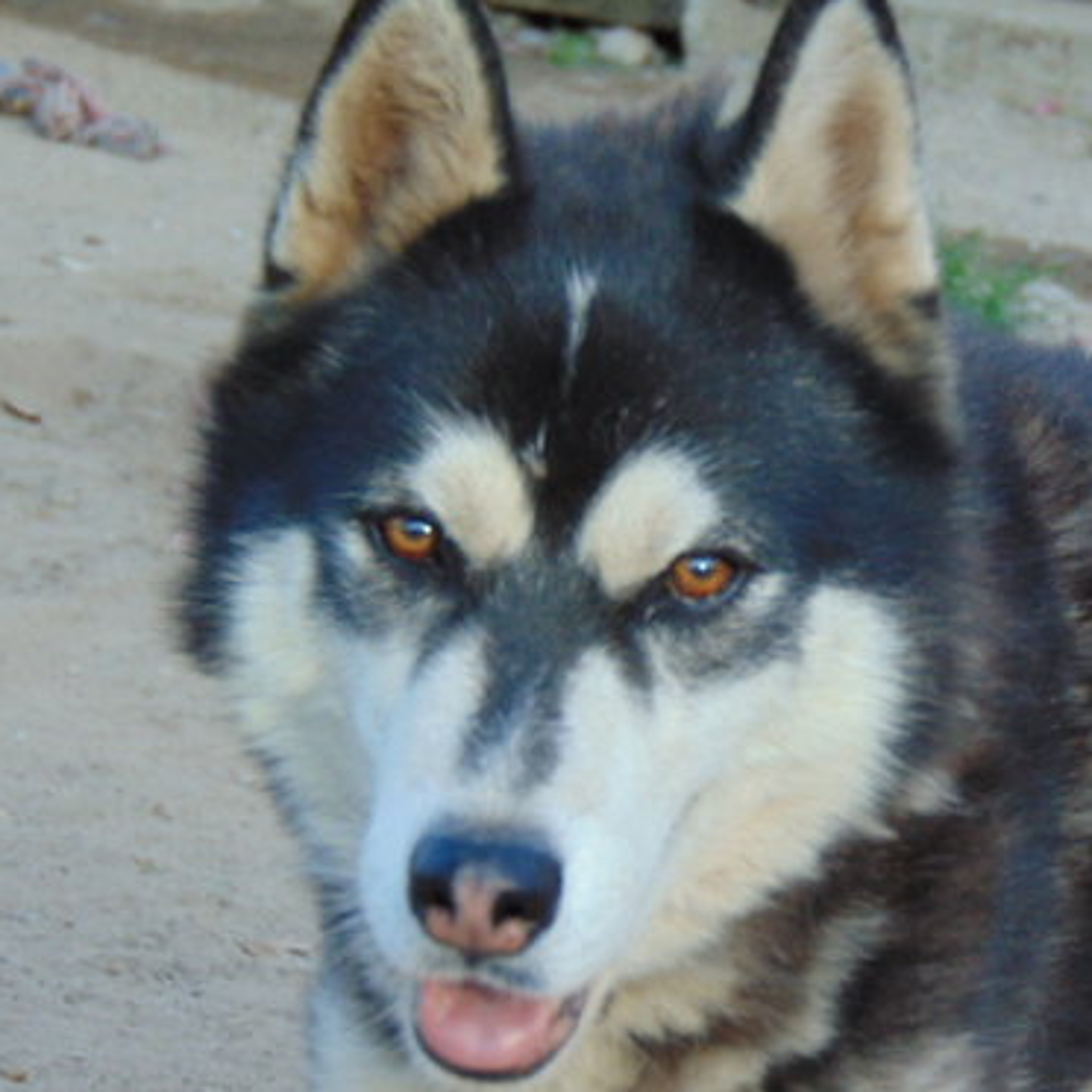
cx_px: 634
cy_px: 545
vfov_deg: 9.0
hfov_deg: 9.0
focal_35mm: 195
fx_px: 6960
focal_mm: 29.5
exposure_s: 1/160
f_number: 4
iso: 200
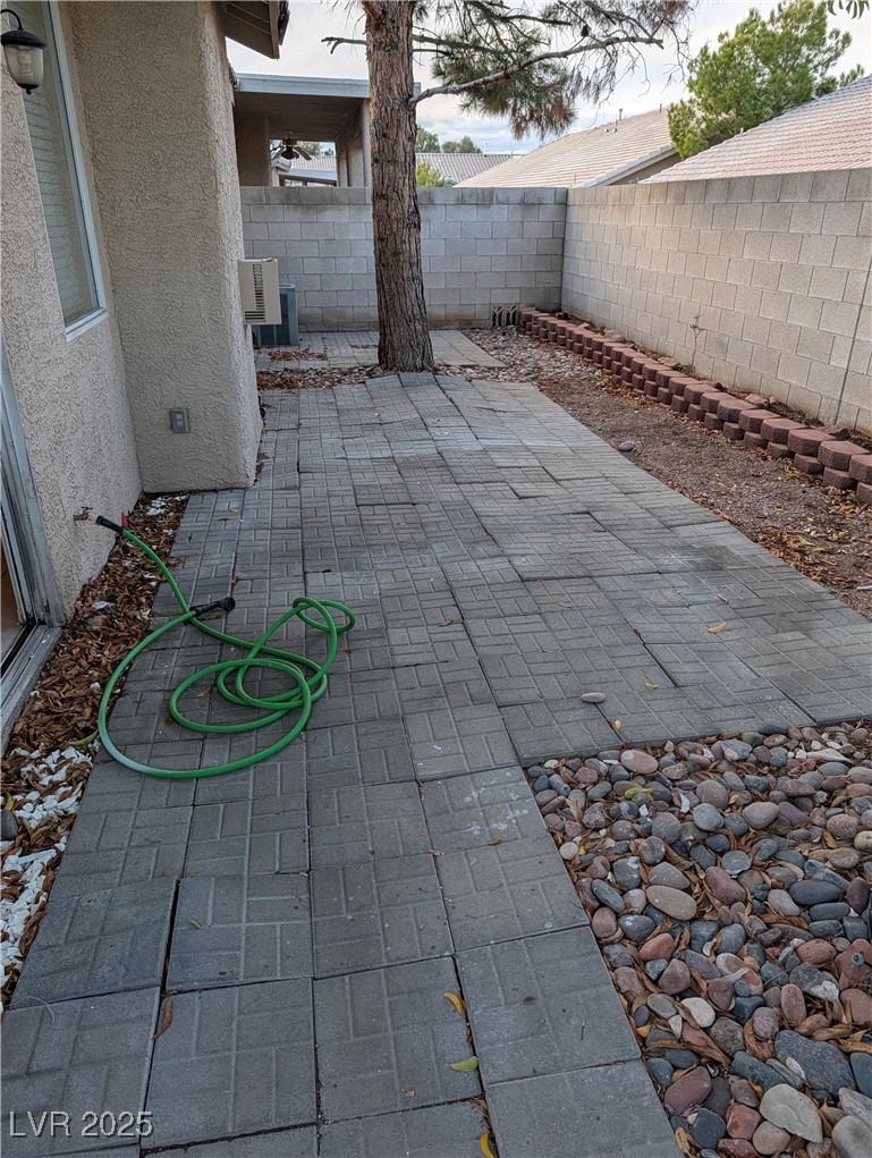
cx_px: 436
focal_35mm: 24
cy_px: 579
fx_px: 804
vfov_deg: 71.5
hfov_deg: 56.9
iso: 20
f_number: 1.68
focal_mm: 6.9
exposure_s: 1/196
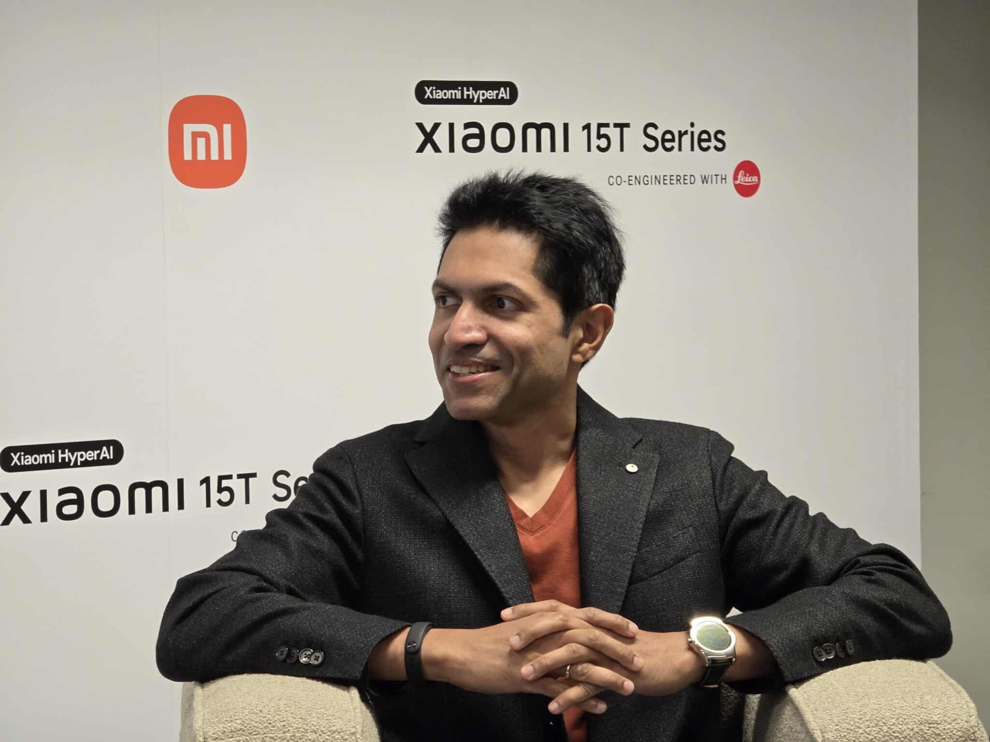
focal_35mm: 115
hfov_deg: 17.1
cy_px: 371
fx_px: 3289
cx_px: 495
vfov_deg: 12.9
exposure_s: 1/100
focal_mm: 18.6
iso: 500
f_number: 3.4
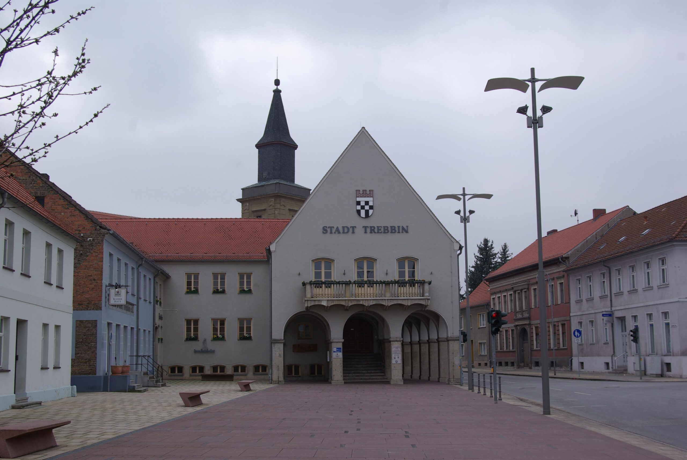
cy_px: 230
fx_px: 802
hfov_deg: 46.3
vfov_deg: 32.0
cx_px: 344
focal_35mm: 42
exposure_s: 1/250
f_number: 8
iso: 100
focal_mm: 28
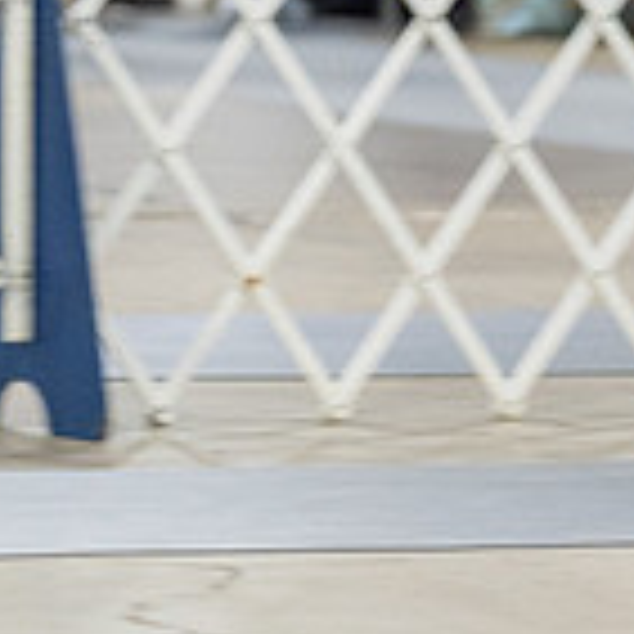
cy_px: -166
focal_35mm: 540
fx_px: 11190
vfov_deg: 3.2
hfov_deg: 3.2
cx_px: 1140
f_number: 2.8
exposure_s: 1/160
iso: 2000
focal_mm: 133
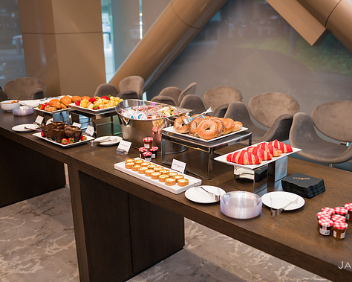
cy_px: 141
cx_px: 194
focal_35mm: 39
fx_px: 406
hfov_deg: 46.8
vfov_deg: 38.2
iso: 400
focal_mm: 34
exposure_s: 1/200
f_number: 3.2
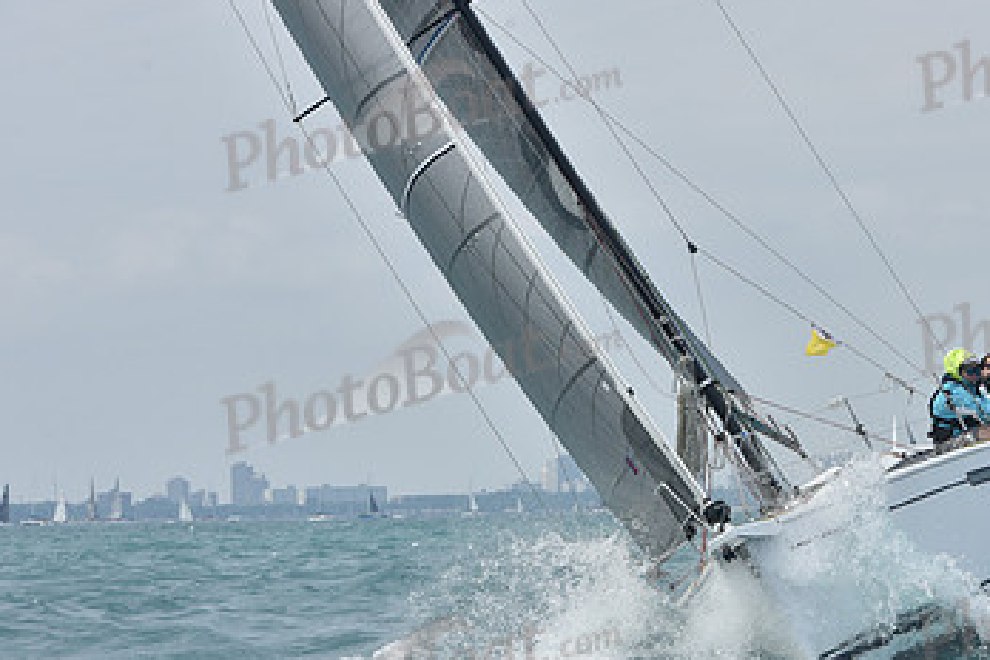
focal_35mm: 225
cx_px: 771
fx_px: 6187
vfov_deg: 6.1
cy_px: 488
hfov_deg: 9.1
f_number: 11
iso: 250
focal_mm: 135
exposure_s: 1/800
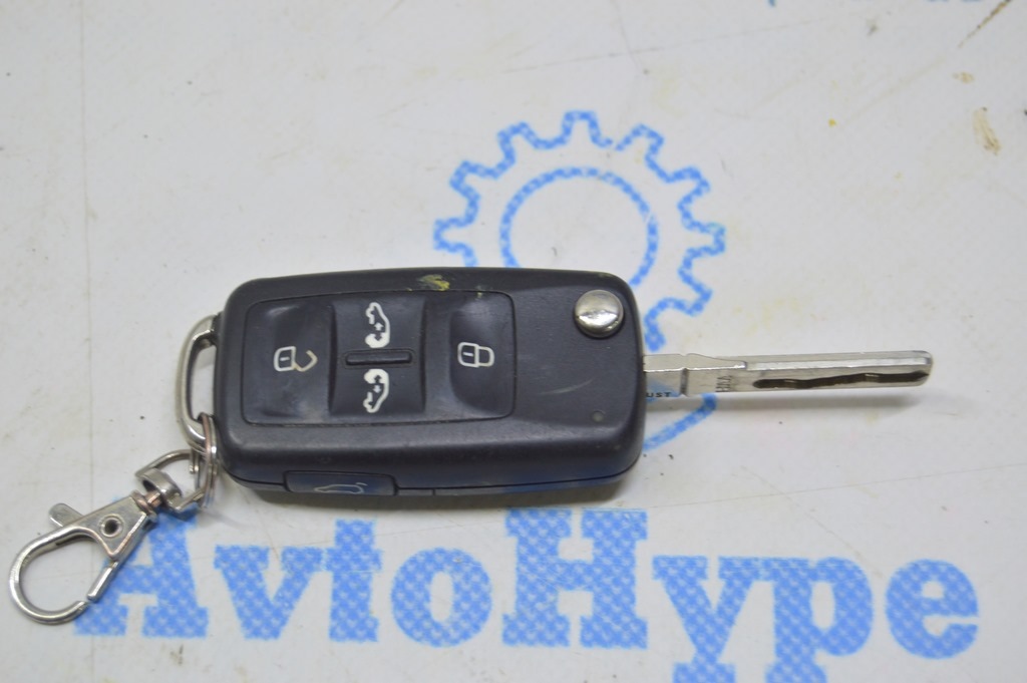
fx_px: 2223
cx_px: 514
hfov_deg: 26.0
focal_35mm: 78
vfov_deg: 17.5
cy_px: 342
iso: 400
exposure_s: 1/20
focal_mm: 52
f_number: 5.6
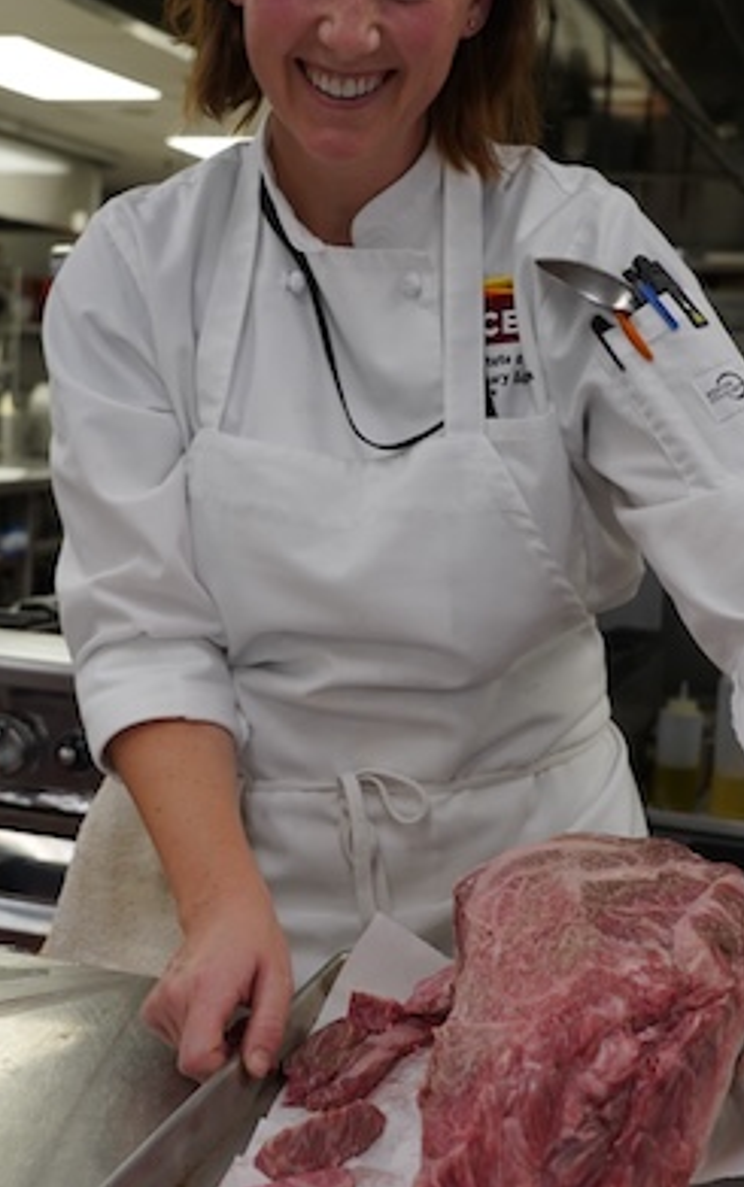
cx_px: 380
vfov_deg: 40.2
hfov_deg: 25.9
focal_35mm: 50
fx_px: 1619
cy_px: 498
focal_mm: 32
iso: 1250
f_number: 5
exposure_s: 1/125
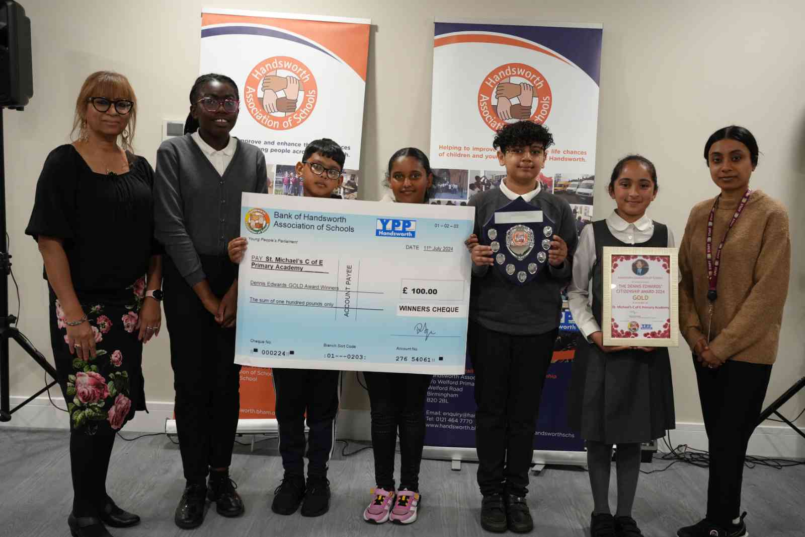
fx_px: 782
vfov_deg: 37.8
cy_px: 268
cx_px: 402
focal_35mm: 35
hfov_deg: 54.4
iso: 4000
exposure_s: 1/160
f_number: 4
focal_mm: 35
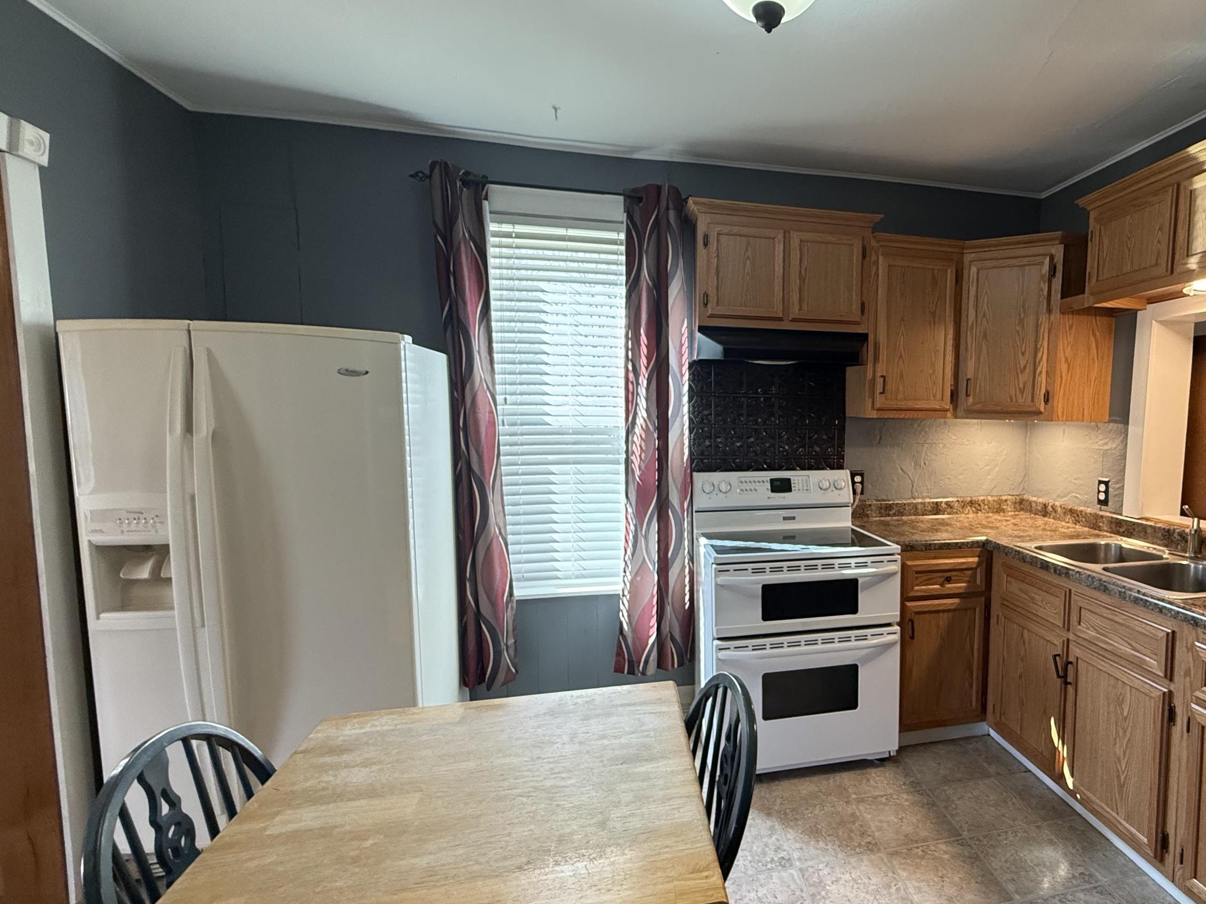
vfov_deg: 68.6
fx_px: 662
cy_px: 475
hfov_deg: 82.0
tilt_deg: -5.4
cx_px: 798
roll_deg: -0.3
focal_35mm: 19
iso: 400
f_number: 2.2
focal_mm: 2.22
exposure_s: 1/120
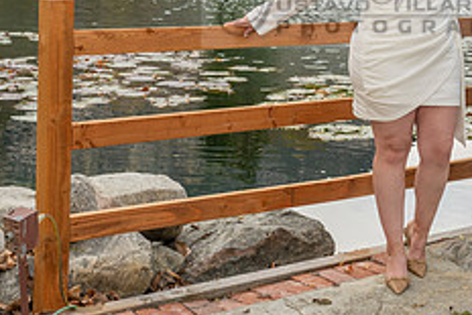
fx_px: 1050
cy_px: -1
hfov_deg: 24.9
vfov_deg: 16.7
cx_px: 378
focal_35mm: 80
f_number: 5.6
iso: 200
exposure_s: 1/125
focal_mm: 32
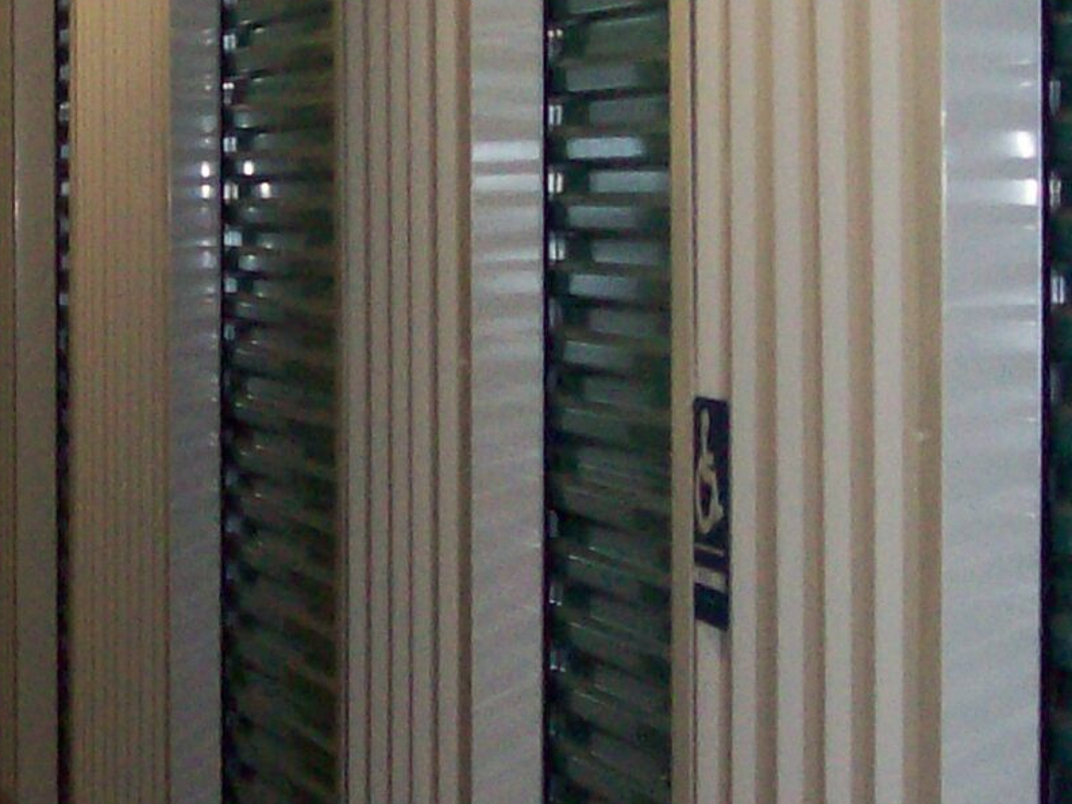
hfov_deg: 13.5
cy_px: 282
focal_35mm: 145
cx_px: 111
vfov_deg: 10.2
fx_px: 4492
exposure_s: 1/73.1
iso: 140
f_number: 3
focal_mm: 7.6
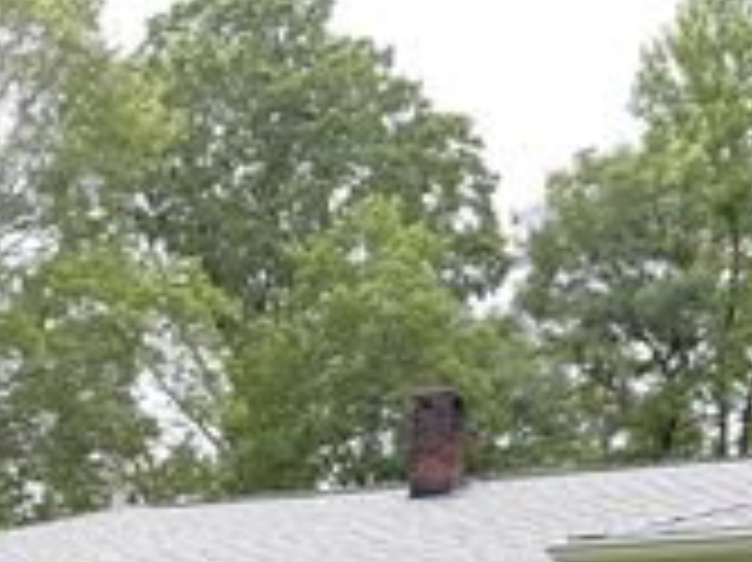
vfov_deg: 18.7
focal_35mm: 72
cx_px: 216
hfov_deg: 26.8
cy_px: 771
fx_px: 1563
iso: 100
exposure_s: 1/535
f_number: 1.78
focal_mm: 6.76
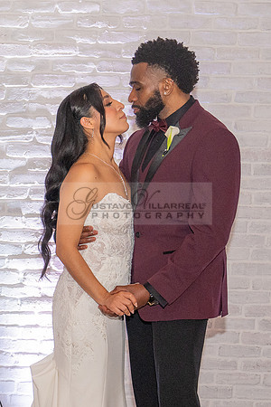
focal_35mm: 106
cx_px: -169
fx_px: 1195
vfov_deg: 19.2
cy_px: 307
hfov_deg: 12.2
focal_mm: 35
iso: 800
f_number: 3.5
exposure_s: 1/200
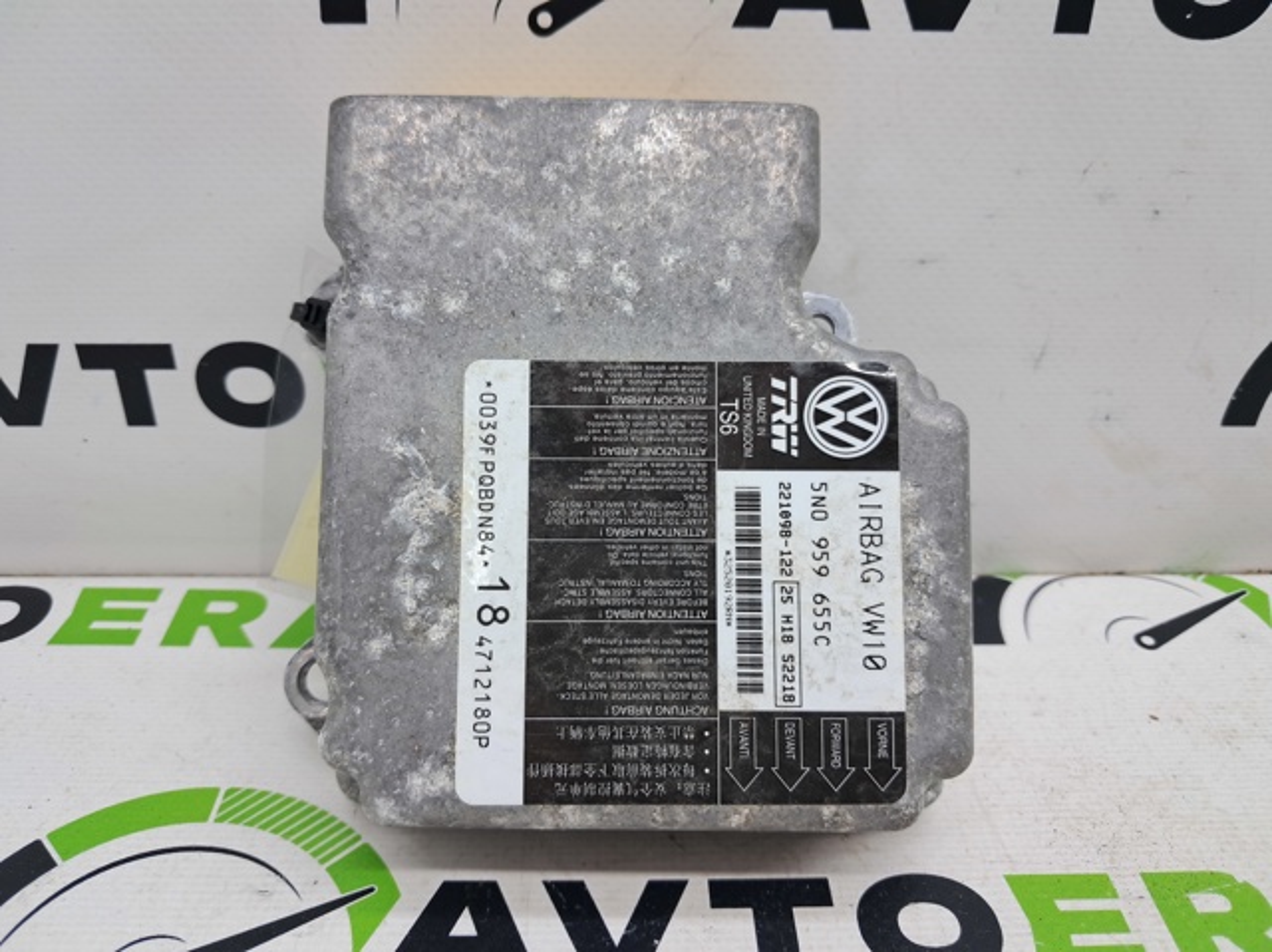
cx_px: 636
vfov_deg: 51.3
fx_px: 991
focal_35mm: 27
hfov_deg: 65.4
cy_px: 476
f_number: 1.8
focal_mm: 4
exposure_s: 1/50
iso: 50
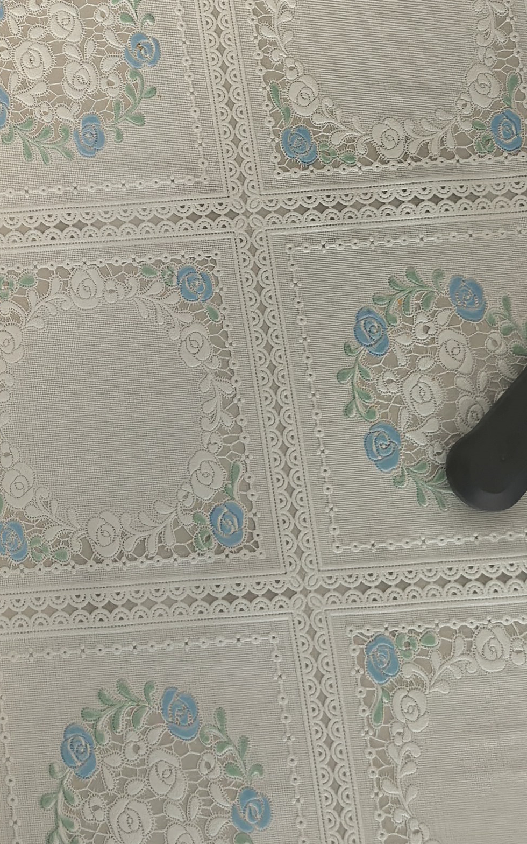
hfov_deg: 16.5
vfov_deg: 26.4
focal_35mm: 73
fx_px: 1678
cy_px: -34
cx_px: -232
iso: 160
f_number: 2
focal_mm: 6.35
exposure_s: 1/50
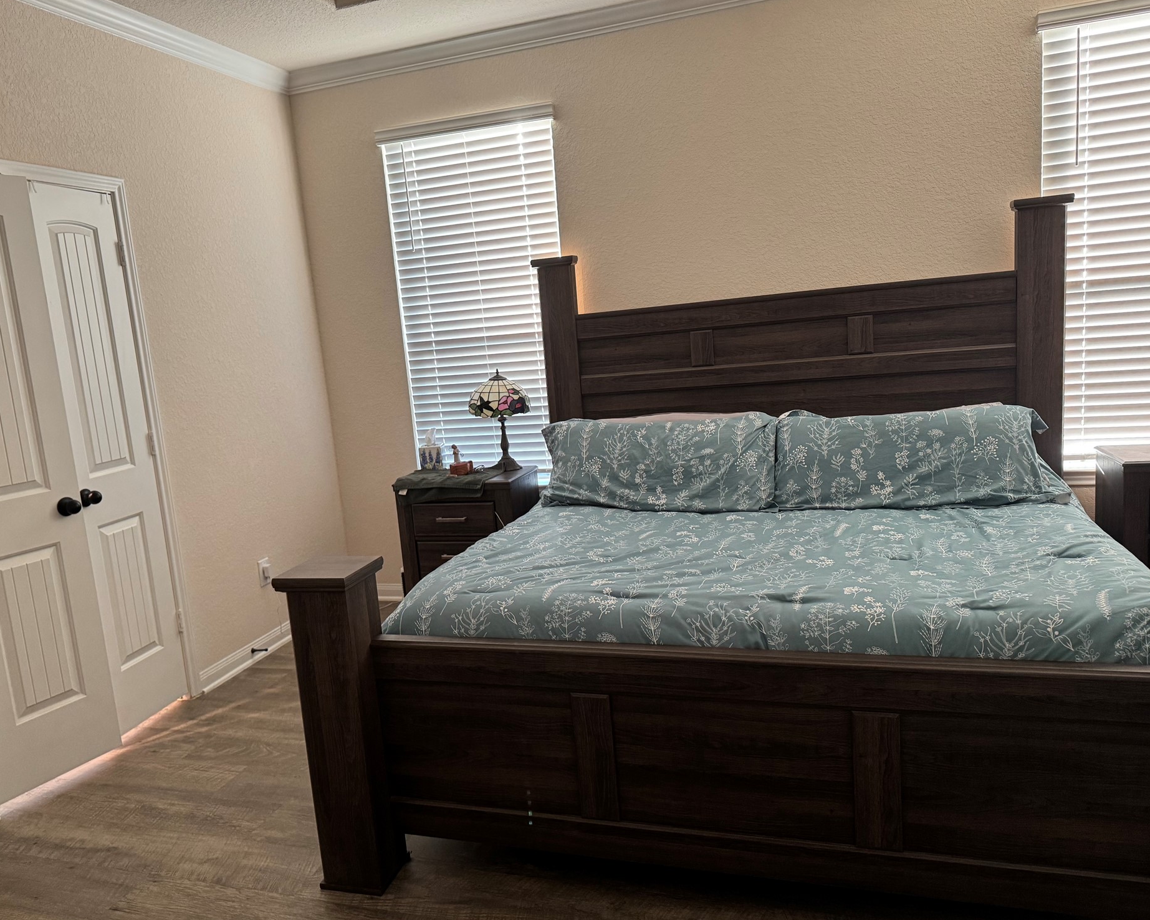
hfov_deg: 65.9
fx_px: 885
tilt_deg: -10.2
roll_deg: +5.2
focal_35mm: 26
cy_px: 466
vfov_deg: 54.9
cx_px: 525
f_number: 1.78
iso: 320
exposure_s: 1/60
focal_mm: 6.76
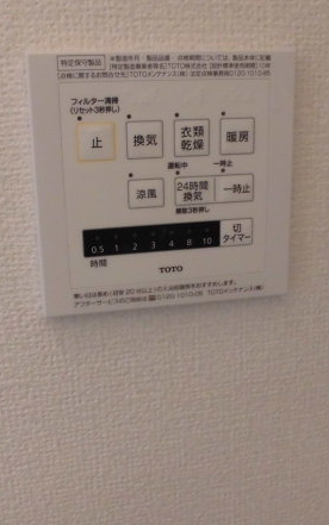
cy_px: 268
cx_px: 142
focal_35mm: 40
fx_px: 573
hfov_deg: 32.0
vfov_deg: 49.3
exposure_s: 1/60
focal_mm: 4.6
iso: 400
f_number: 3.5
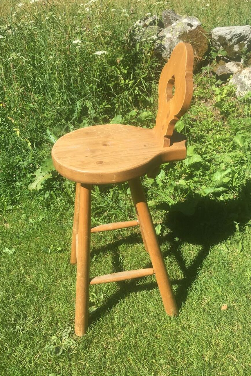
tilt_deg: -31.8
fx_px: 324
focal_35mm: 31
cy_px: 183
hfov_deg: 42.3
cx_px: 117
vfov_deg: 60.3
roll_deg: +2.8
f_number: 2.2
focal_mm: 4.15
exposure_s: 1/810
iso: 25
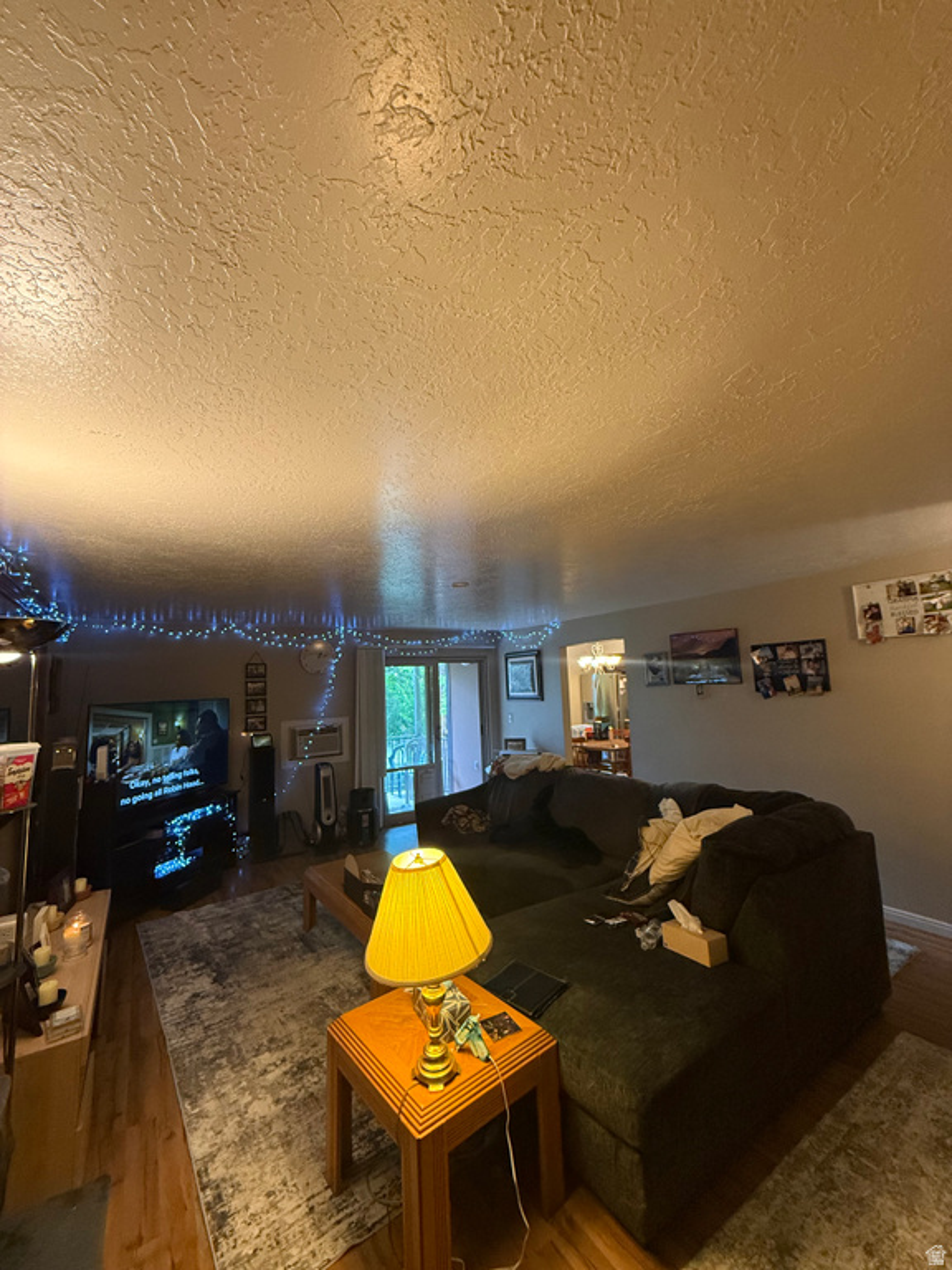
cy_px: 635
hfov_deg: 85.7
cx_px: 476
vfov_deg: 102.1
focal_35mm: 14
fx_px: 513
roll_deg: +2.0
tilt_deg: +6.0
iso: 400
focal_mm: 2.22
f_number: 2.2
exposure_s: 1/60
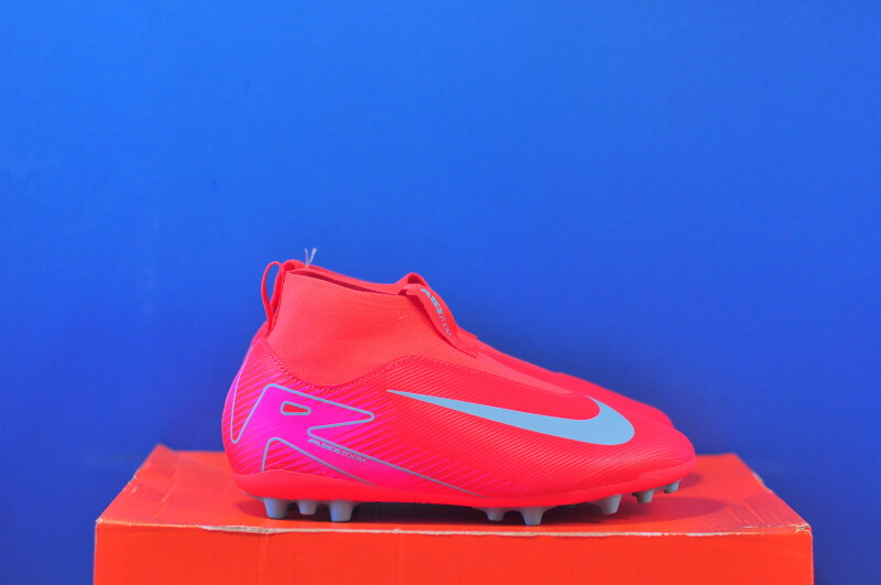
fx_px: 1833
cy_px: 292
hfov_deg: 27.0
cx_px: 440
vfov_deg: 18.1
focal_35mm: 75
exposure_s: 1/320
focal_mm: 50
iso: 250
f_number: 2.5
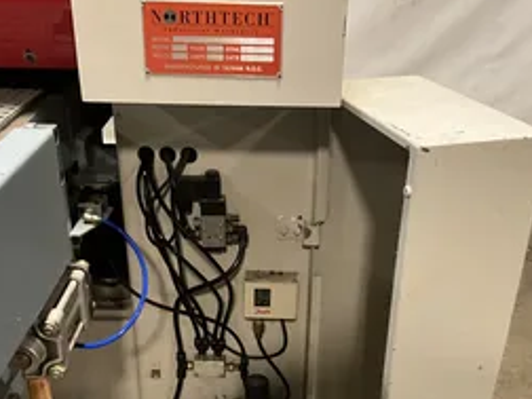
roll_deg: -4.1
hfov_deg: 41.2
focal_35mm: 46
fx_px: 707
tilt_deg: -29.4
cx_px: 274
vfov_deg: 31.0
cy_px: 298
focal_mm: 3
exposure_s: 1/60
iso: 250
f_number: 1.8
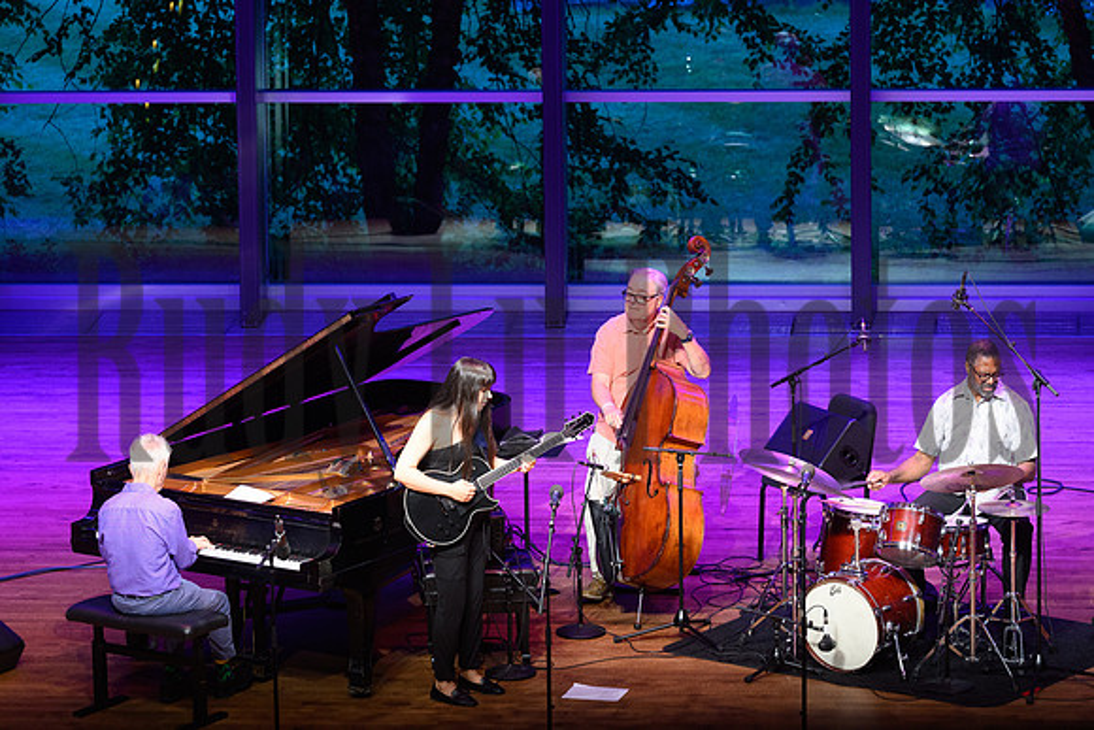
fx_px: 5015
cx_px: 547
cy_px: 365
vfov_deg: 8.3
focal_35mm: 165
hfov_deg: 12.4
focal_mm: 165
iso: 3200
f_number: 5.6
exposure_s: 1/125
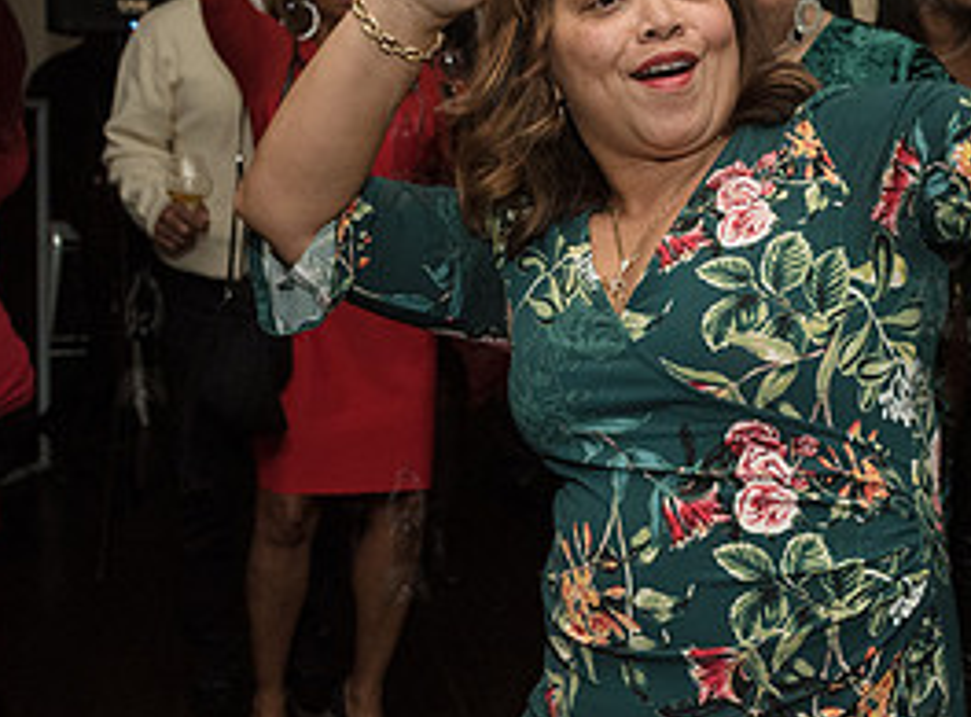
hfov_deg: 27.6
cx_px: 689
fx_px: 1953
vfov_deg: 20.8
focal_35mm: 70
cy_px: 344
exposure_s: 1/250
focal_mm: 24
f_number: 4.5
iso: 2000
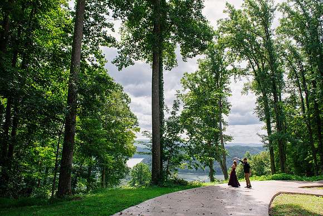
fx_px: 215
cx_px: 162
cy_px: 108
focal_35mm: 24
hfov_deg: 73.7
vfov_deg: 53.2
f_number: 8
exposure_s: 1/800
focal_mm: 24
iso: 500
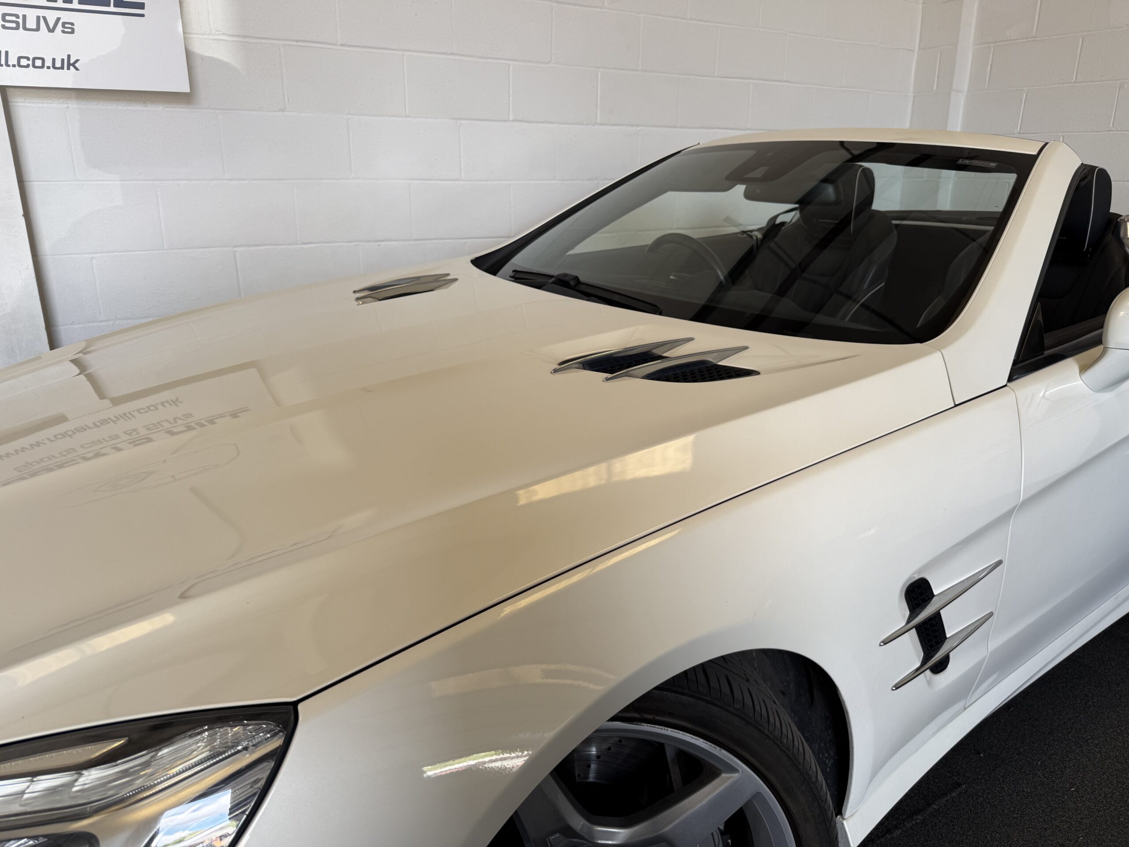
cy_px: 424
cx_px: 564
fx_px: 783
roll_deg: -1.0
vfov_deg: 56.8
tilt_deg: -17.5
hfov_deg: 71.6
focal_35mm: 24
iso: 64
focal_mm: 6.76
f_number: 1.78
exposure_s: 1/121
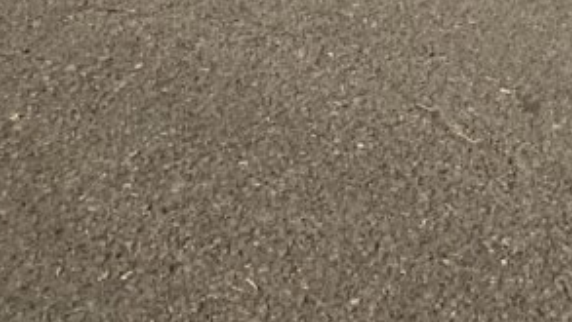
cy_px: -578
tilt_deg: -5.9
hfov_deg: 17.4
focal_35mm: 118
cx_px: 666
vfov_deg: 8.8
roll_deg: -0.1
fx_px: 1790
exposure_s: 1/1359
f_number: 2.4
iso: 25
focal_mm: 3.3
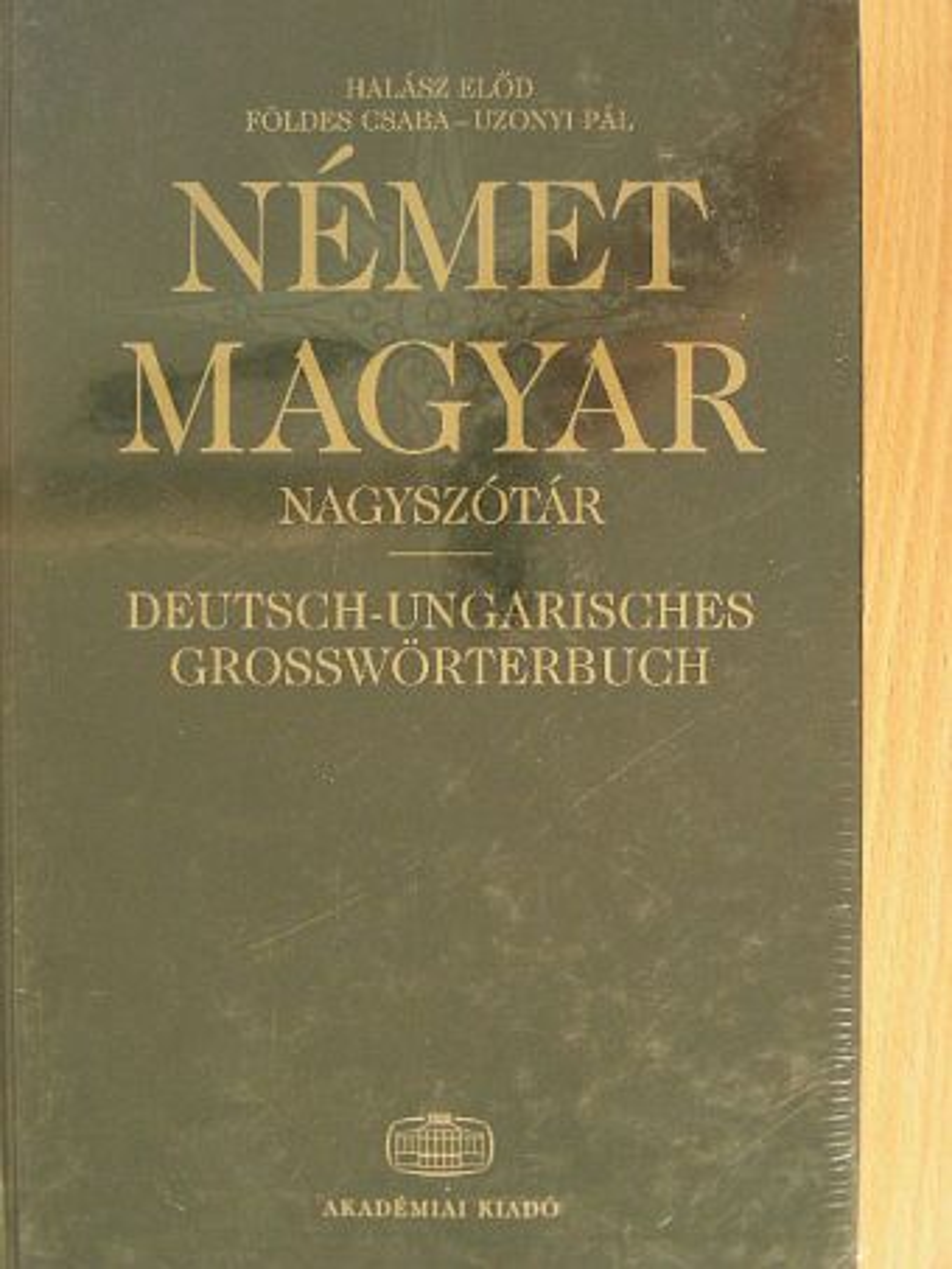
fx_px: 2309
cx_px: 476
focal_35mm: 63
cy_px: 634
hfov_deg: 23.3
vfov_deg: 30.7
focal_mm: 10.5
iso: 200
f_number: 3.5
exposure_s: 1/15.5
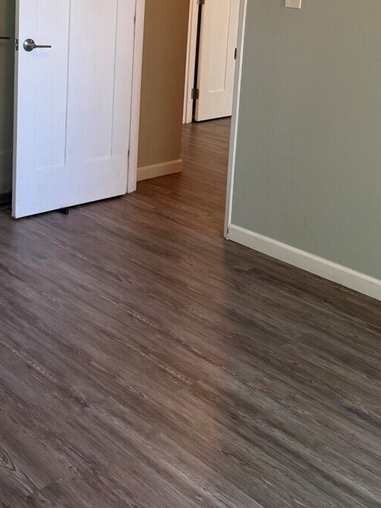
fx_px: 749
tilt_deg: -7.4
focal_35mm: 51
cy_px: 74
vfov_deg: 35.8
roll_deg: -0.6
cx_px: 60
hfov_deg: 27.8
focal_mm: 6.76
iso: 160
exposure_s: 1/120
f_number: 1.78
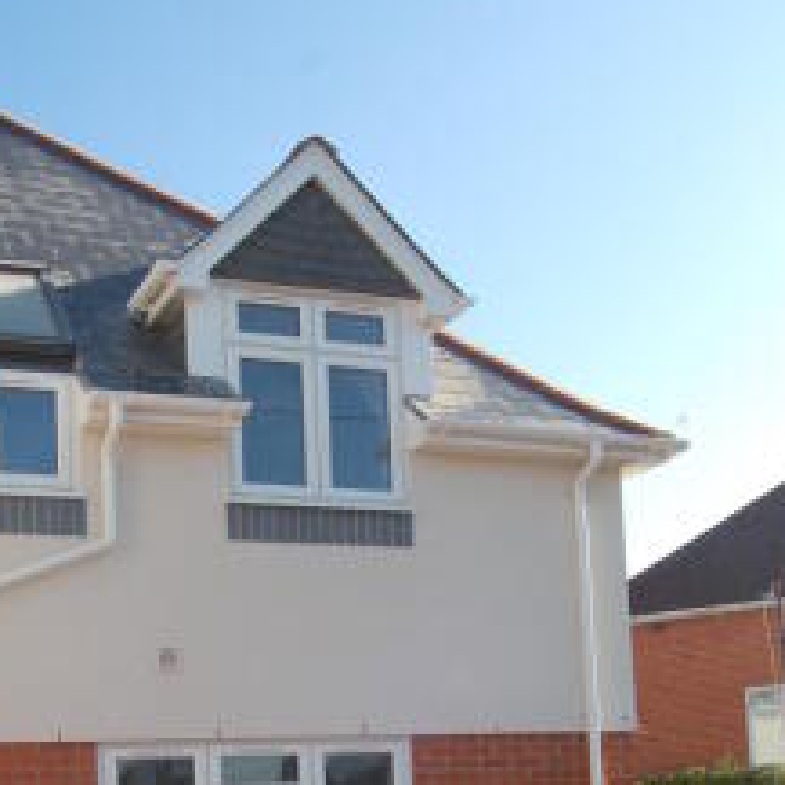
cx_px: 306
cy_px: 751
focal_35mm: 49
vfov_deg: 32.5
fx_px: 1254
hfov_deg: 34.6
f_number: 8
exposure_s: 1/250
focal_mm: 19
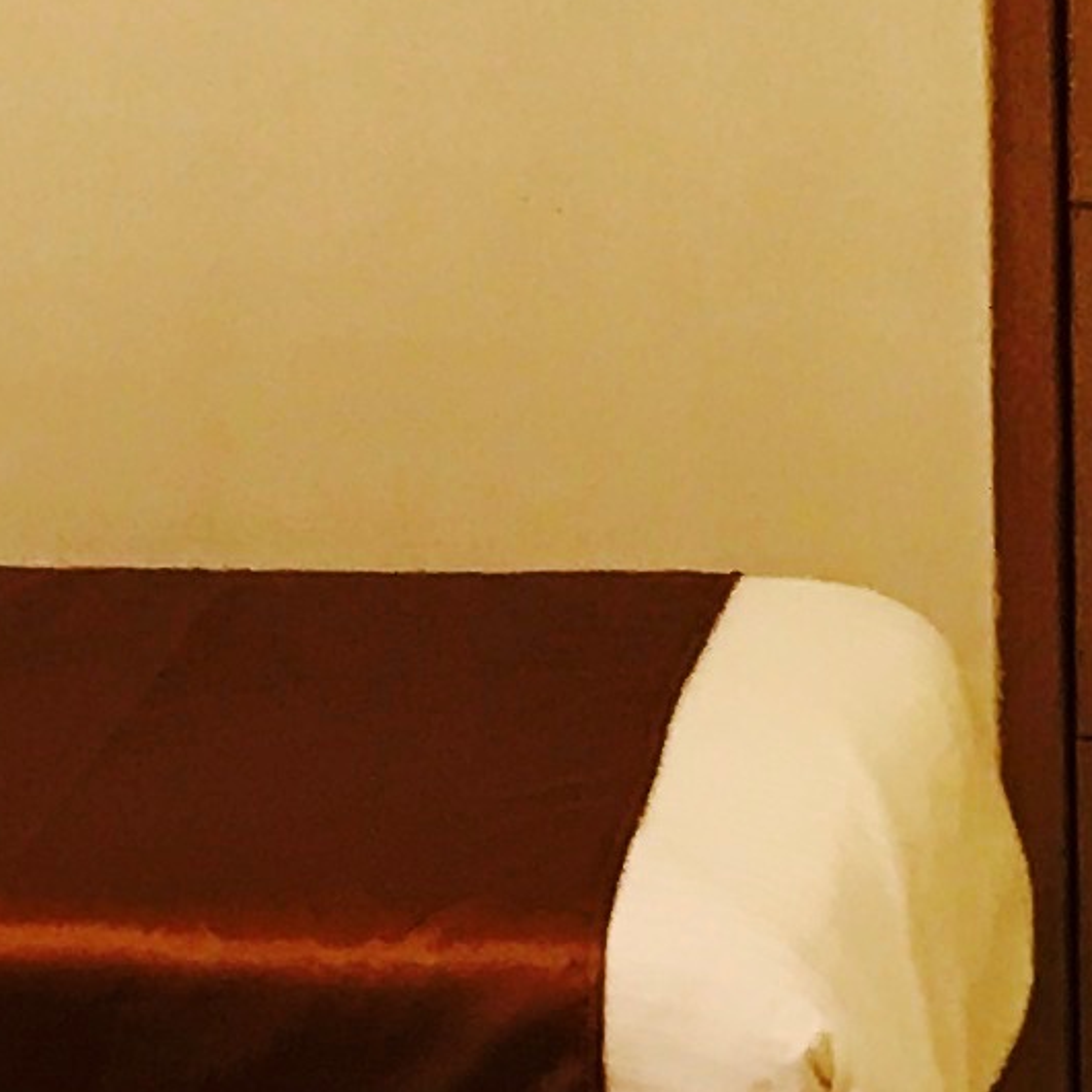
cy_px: -158
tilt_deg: -4.9
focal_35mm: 188
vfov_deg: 9.2
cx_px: -537
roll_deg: +1.4
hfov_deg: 9.1
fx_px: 6710
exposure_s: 1/17
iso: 50
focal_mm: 3.99
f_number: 1.8
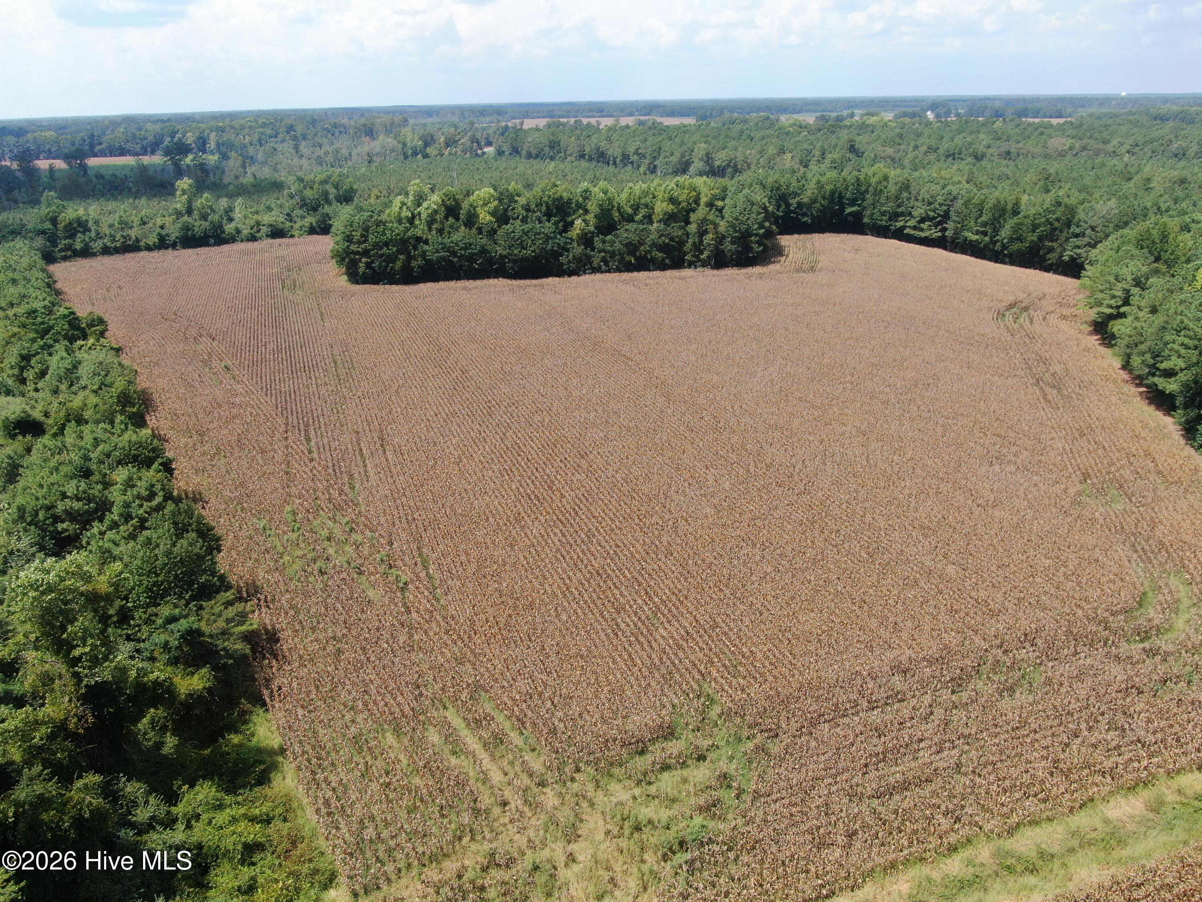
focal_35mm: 24
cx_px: 601
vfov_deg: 56.8
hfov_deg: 71.6
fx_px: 833
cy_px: 451
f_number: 2.8
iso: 100
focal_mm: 4.39
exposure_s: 1/800
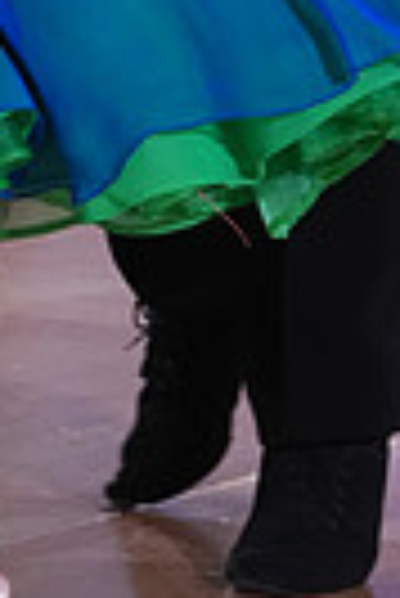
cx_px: -160
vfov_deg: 3.5
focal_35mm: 587
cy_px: -643
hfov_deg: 2.3
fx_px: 9757
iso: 3200
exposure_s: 1/250
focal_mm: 135
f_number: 5.6
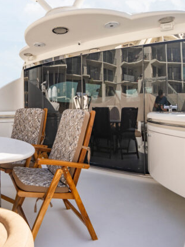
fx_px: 200
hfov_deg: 46.9
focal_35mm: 28
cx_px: 35
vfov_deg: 63.0
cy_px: 100
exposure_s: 1/1600
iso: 250
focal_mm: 16
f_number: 4
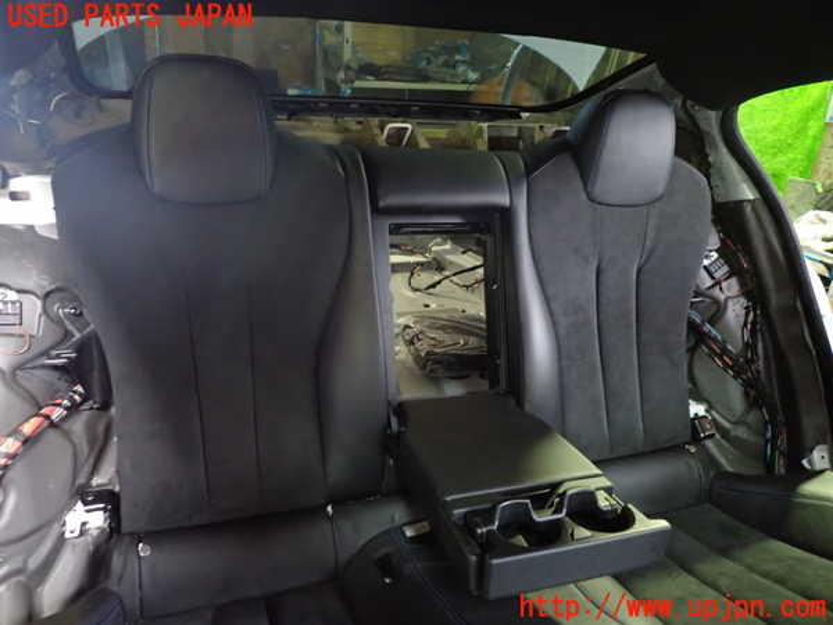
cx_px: 416
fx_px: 602
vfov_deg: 54.9
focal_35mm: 25
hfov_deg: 69.4
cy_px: 312
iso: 800
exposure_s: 1/20
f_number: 2
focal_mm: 4.5
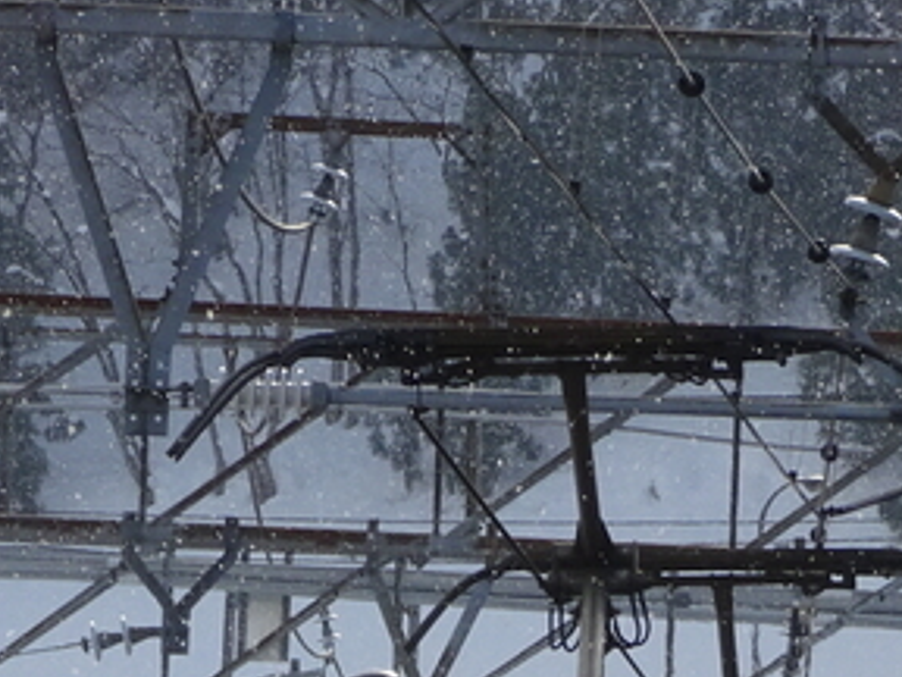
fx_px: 21732
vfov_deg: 1.8
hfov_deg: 2.4
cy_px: 1398
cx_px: 507
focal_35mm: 834
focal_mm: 34.17
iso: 80
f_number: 6.3
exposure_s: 1/250
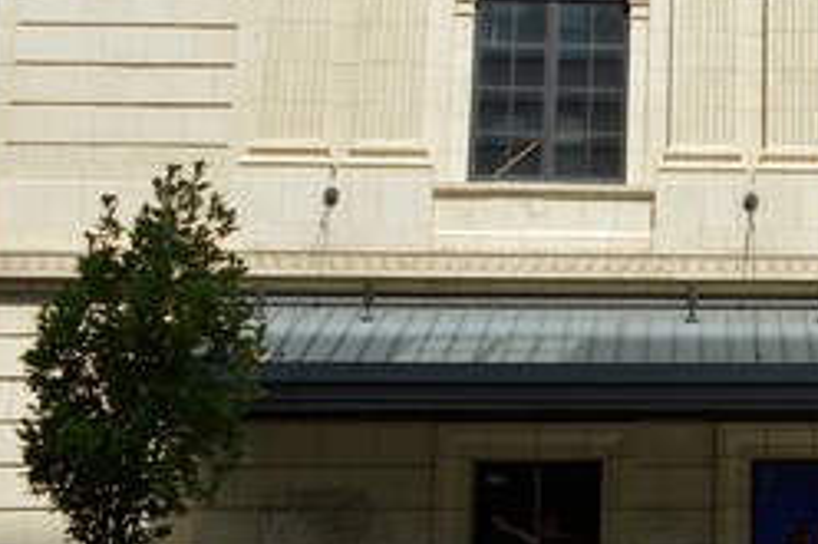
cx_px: 914
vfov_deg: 16.5
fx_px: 1846
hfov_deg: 23.4
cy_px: 23
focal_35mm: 81
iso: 100
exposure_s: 1/250
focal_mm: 21
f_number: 8
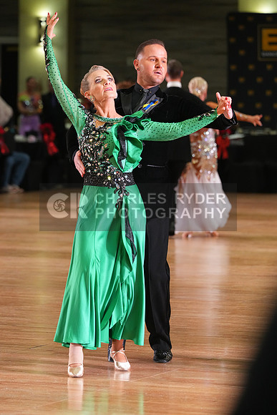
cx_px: 138
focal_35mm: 200
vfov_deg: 10.3
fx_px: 2307
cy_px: 208
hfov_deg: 6.9
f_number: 5
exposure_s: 1/200
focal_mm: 200
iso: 3200
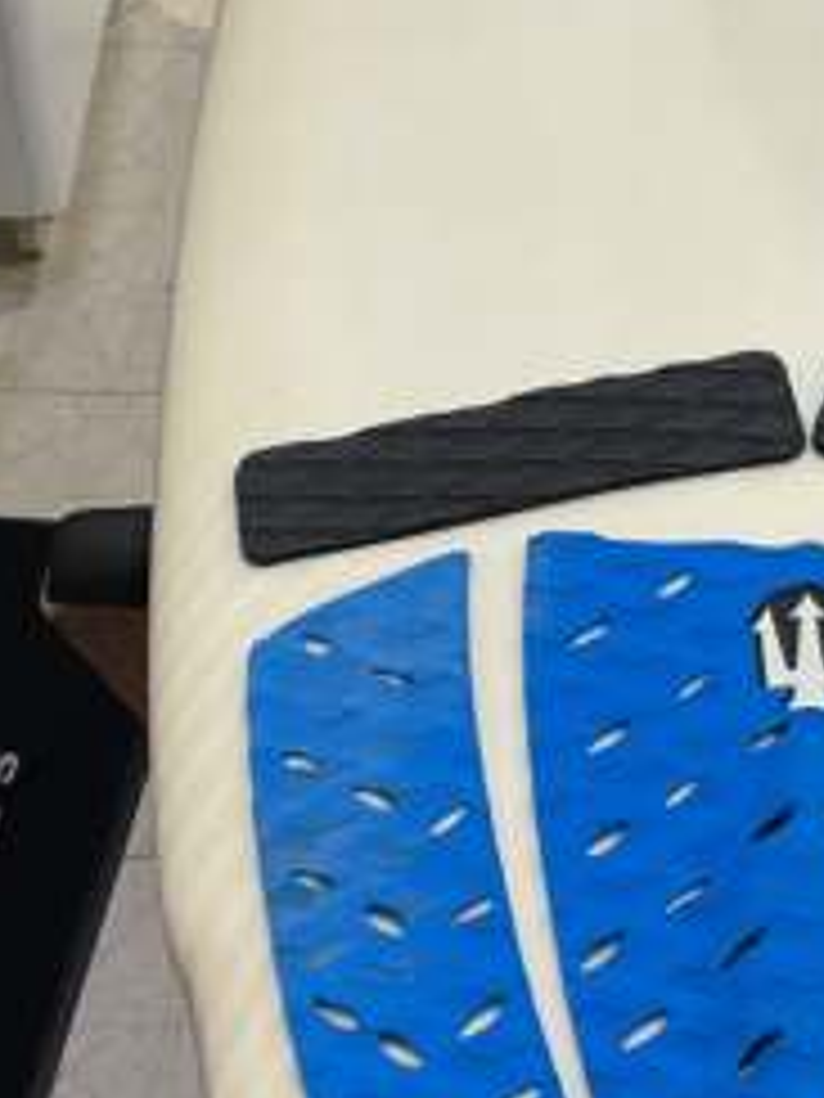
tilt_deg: -42.4
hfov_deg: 15.3
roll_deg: +0.2
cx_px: 792
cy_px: 387
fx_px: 3015
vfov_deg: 20.6
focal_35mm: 95
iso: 25
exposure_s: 1/120
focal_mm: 3
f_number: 1.8
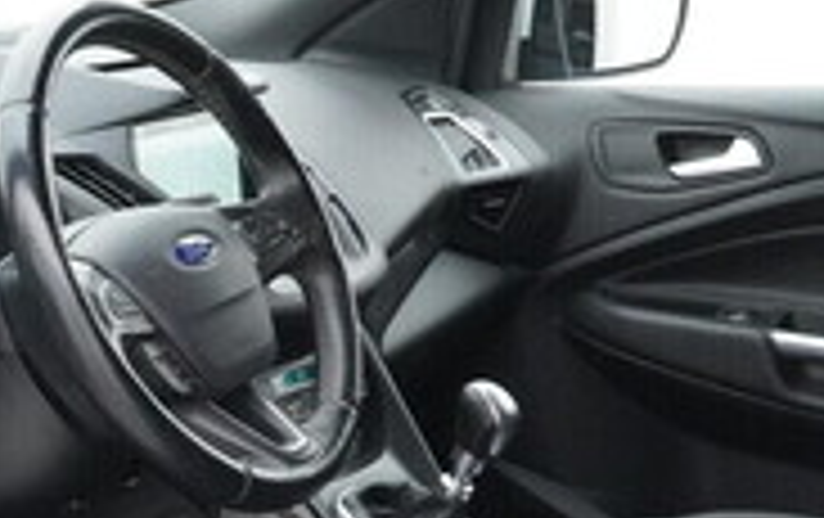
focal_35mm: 110
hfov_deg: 18.4
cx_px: 9
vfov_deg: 11.5
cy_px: 734
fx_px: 2474
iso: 5000
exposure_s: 1/80
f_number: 11
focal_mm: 24
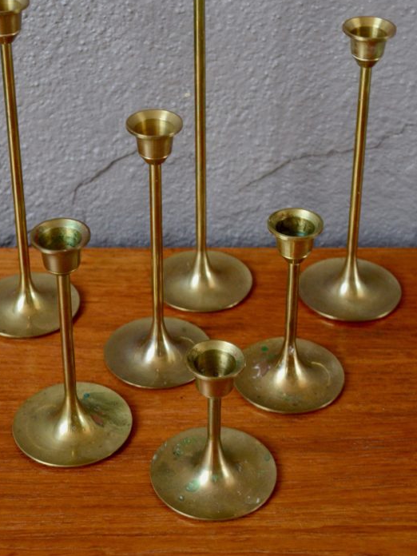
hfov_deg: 20.4
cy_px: 169
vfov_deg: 26.8
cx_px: 182
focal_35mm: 72
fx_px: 1156
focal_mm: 34
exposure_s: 1/100
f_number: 5
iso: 1250
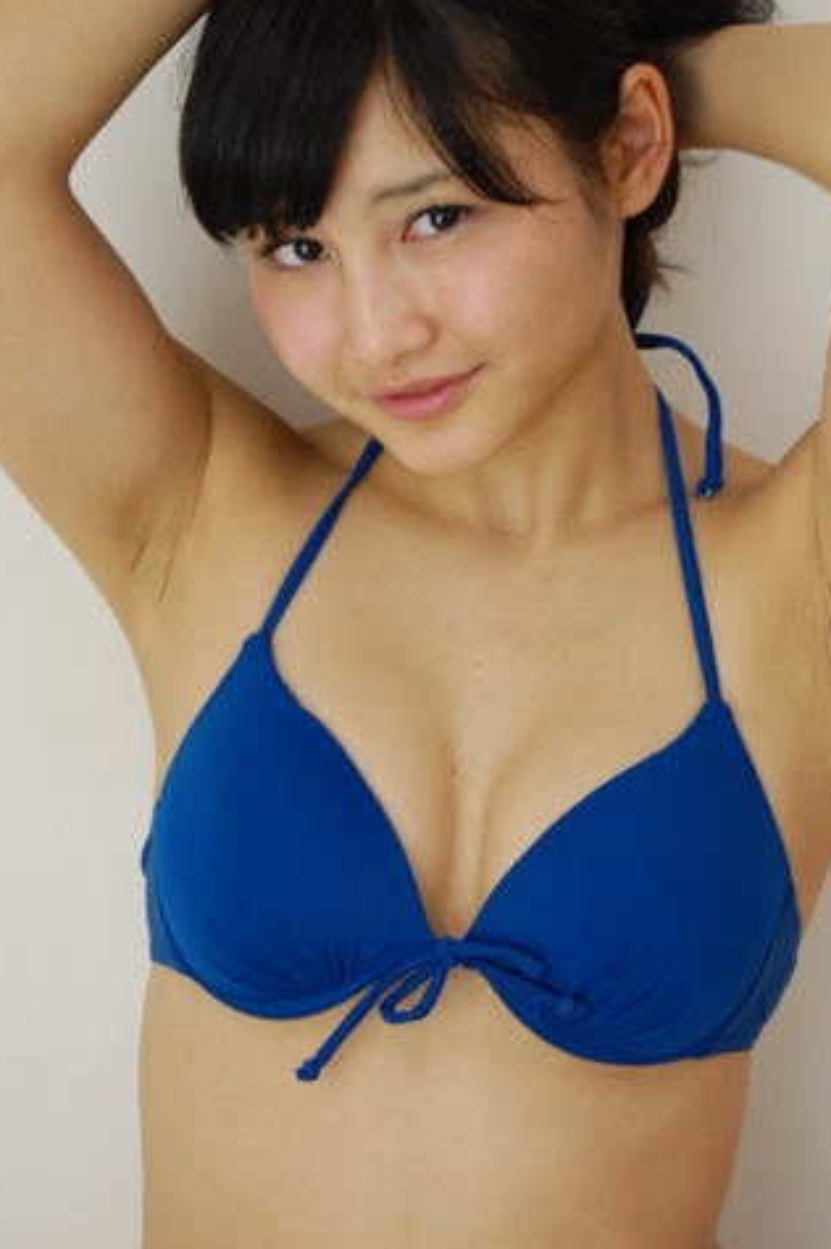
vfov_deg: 20.2
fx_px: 3502
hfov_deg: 13.5
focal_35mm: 101
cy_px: 413
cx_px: 481
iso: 400
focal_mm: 50
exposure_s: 1/60
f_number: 5.6
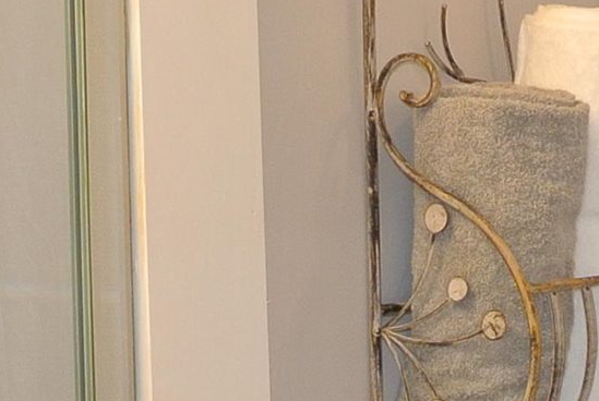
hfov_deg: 13.5
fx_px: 2517
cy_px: 285
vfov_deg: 9.1
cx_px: 504
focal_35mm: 151
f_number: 3.5
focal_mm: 10
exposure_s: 1/60
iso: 320
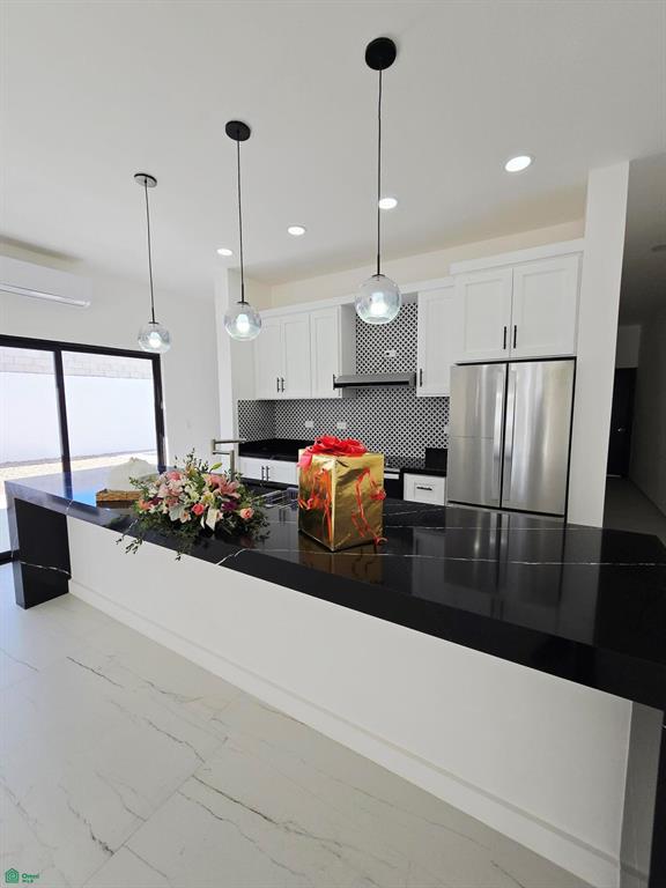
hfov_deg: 89.9
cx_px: 333
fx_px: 333
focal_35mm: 13
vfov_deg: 106.2
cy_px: 444
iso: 50
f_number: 2.2
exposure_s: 1/426
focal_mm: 2.2
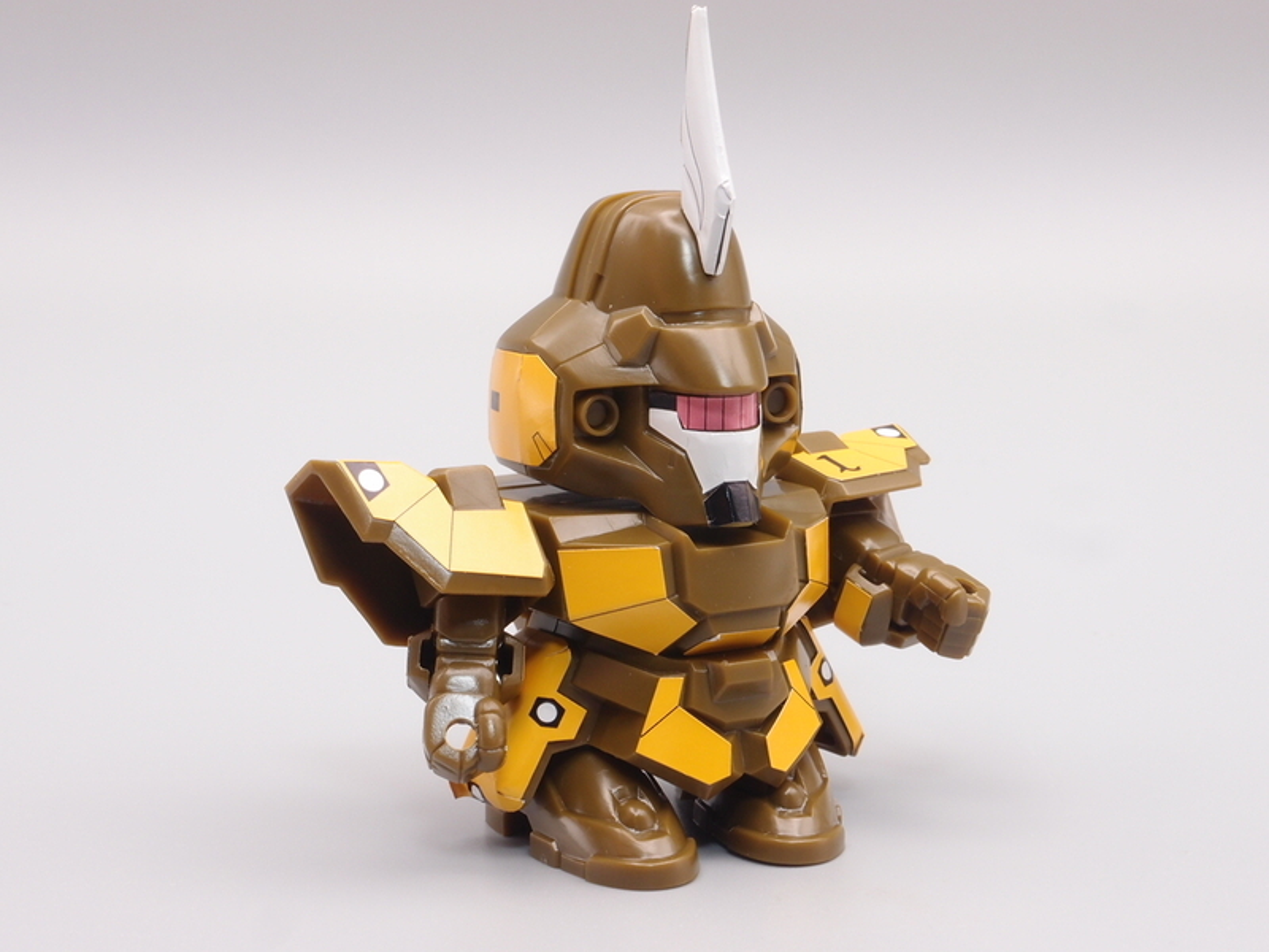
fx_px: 3079
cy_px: 476
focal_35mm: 84
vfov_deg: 17.6
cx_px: 634
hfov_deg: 23.3
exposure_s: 1/4
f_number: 8
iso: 100
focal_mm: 18.15
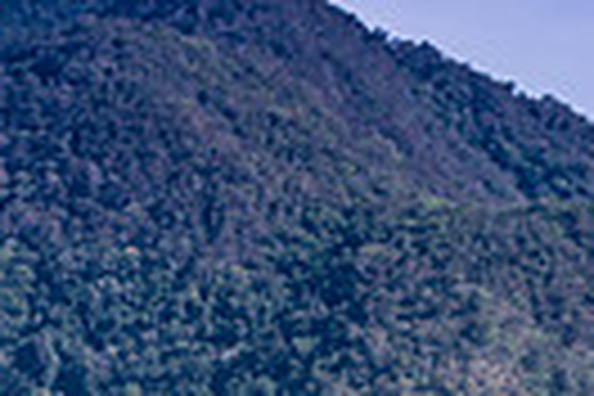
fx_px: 7787
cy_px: 832
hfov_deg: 4.4
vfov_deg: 2.9
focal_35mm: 472
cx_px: 536
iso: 250
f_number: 5
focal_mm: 92
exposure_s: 1/2500
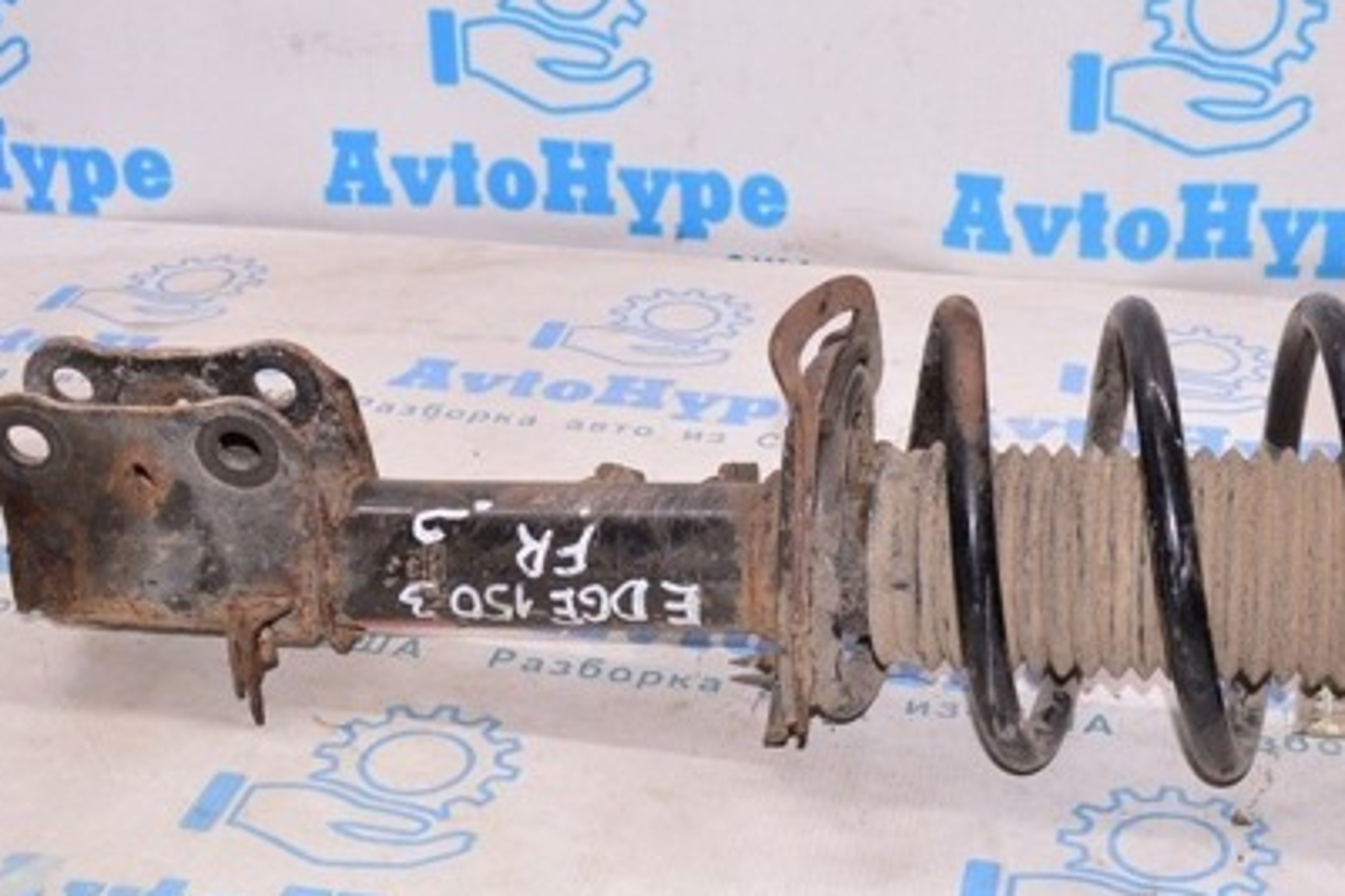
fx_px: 2233
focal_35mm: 60
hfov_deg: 33.4
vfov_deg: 22.7
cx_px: 835
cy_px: 441
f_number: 8
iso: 1600
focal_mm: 25
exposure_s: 1/100
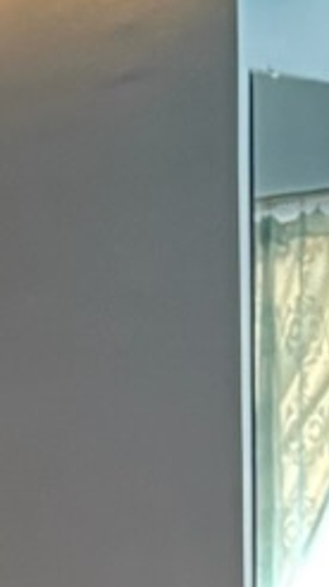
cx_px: -877
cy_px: 1253
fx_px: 3668
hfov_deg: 4.8
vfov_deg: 8.6
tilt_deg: -10.4
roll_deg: +4.5
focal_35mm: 236
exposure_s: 1/30
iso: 500
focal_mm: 5.96
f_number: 1.6
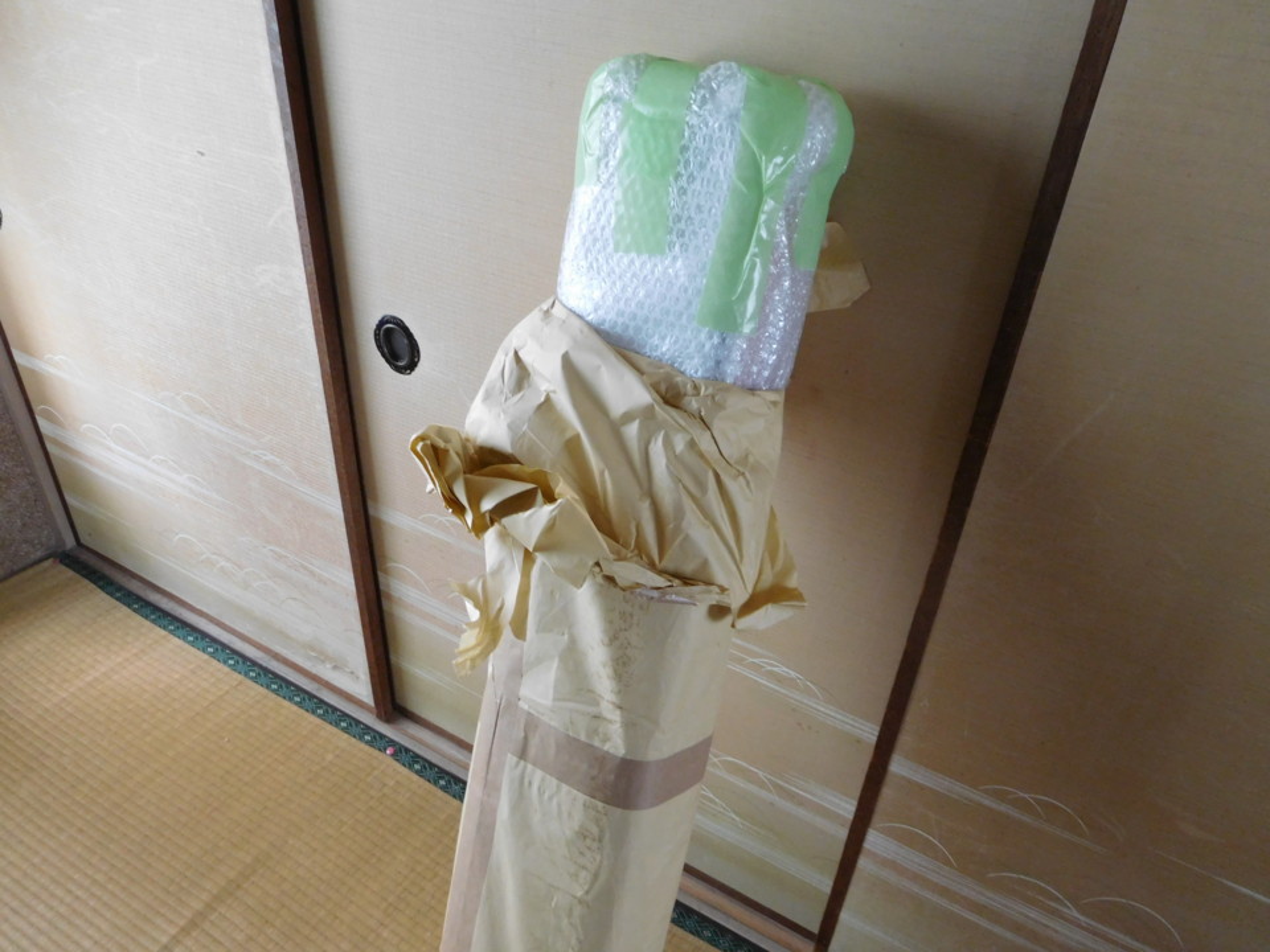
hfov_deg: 69.4
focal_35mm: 25
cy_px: 476
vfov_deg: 54.9
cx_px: 635
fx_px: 917
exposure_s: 1/30
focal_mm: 4.5
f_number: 3.4
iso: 400
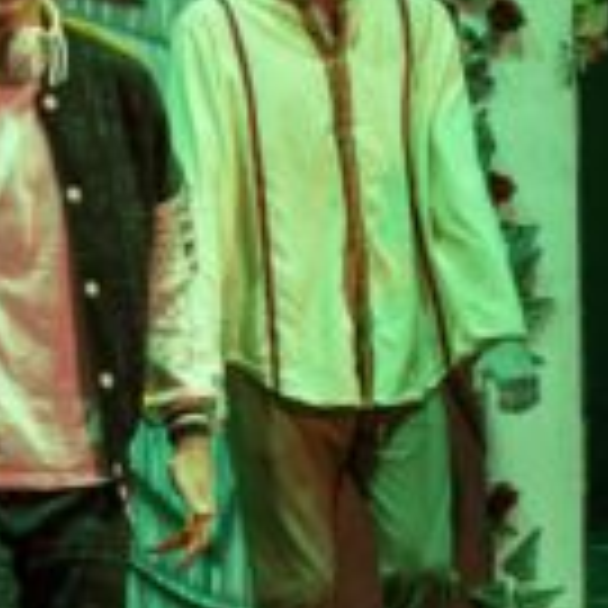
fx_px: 2628
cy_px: 232
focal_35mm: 132
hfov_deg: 12.8
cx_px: -167
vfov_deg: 13.2
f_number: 1.8
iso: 500
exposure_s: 1/320
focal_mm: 35
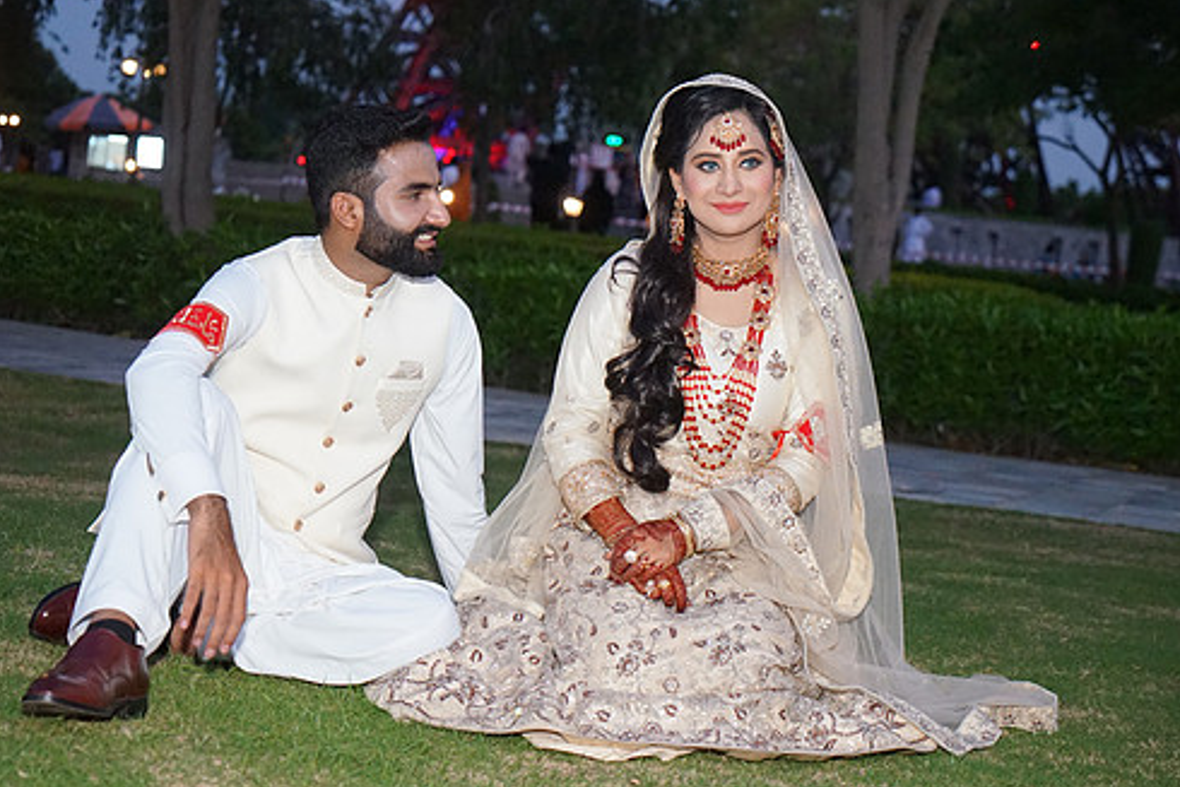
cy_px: 379
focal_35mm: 71
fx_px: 2328
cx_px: 535
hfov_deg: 28.4
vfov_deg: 19.2
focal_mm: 60
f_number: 4
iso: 5000
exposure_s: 1/200
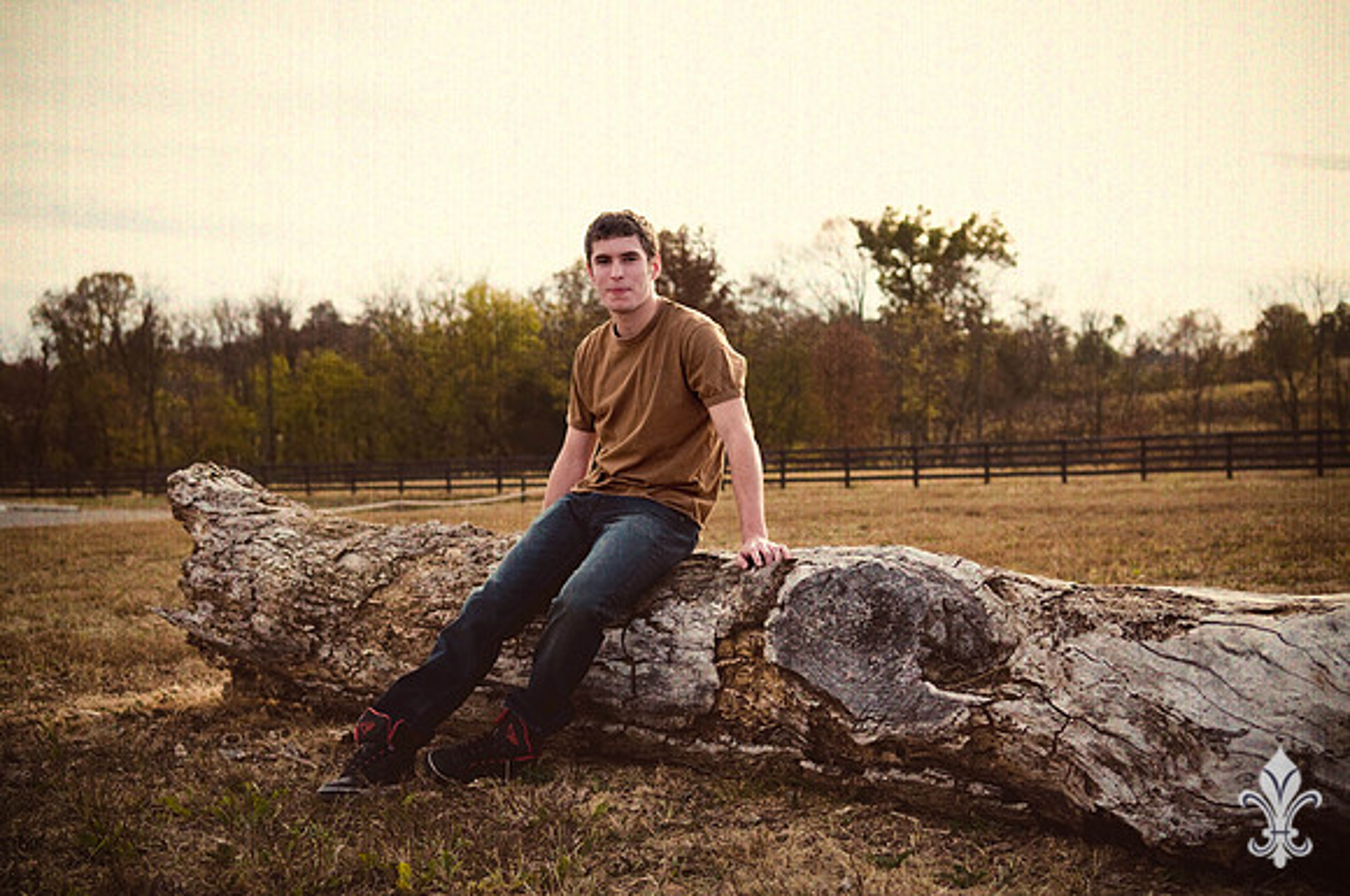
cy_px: 448
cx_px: 675
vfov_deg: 26.4
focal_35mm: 51
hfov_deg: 38.9
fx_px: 1910
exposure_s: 1/1250
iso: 200
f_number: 2.8
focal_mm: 34
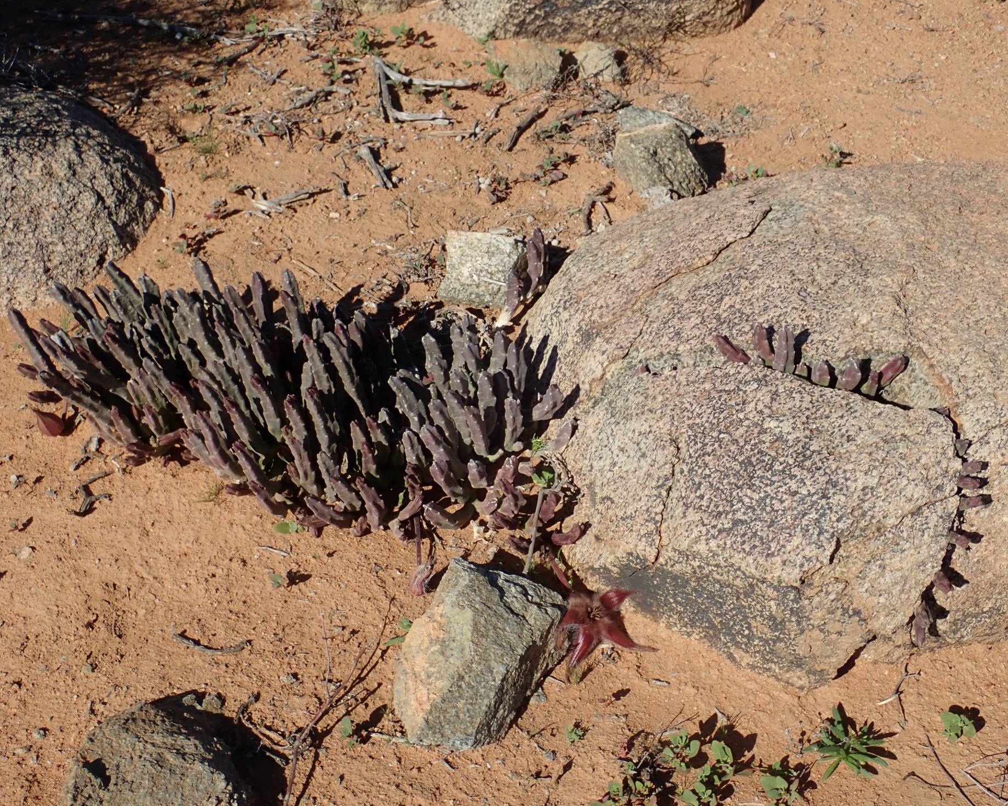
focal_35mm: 52
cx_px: 530
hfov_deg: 36.0
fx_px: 1551
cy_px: 400
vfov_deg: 29.1
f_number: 4.5
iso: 100
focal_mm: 8.99
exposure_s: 1/640
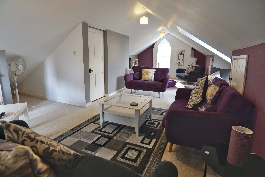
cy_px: 88
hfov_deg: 90.0
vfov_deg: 67.4
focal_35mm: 18
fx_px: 132
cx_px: 132
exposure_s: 1/20
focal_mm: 12
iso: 160
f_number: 3.5
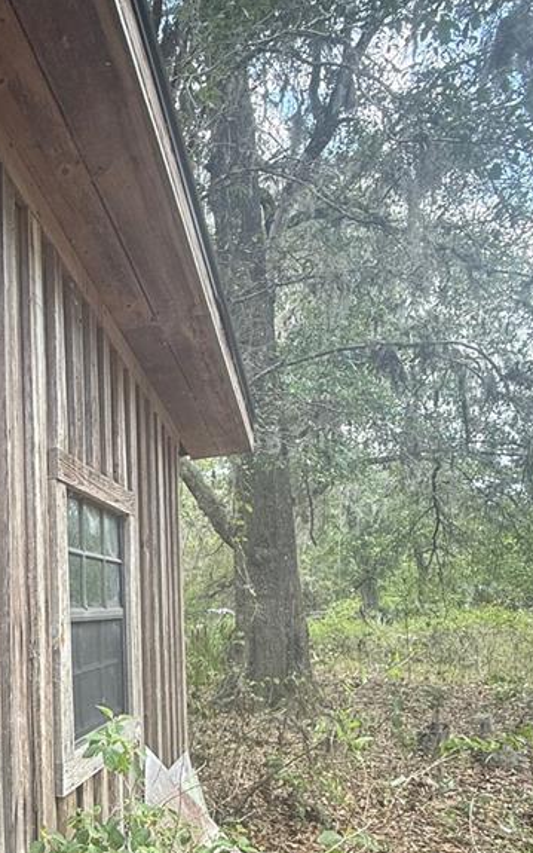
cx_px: -40
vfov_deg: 59.1
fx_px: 720
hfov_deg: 35.3
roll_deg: +1.9
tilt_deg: +1.8
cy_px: 602
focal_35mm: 31
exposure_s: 1/99
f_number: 2.2
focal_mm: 2.22
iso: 50
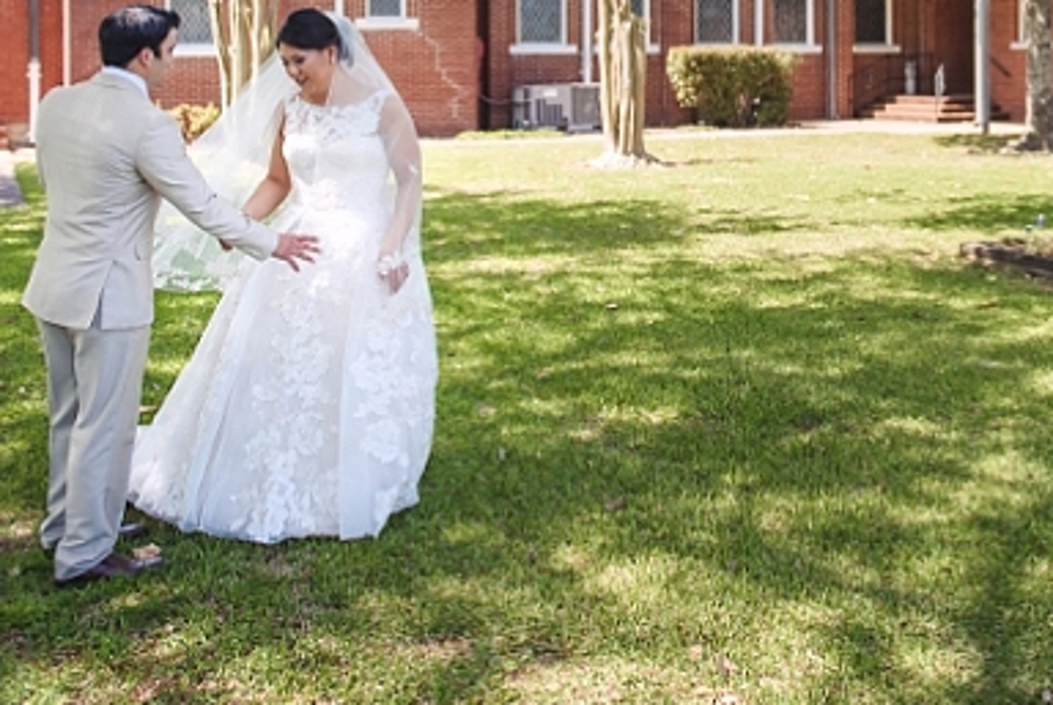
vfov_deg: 27.0
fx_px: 1406
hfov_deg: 40.4
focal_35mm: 48
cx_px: 729
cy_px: 45
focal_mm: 24
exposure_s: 1/2500
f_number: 2.8
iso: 200
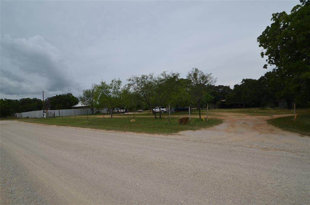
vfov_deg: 77.1
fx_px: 129
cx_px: 155
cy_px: 102
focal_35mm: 15
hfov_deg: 100.5
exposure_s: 1/320
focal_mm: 10
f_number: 9
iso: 100
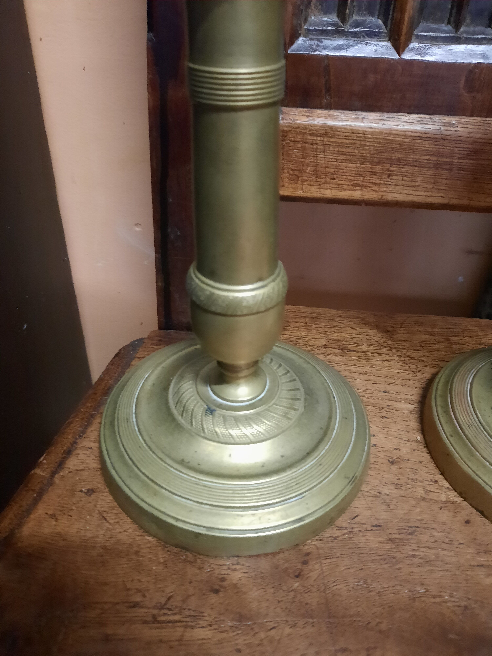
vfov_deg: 69.4
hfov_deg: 54.9
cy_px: 328
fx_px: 474
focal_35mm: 25
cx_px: 246
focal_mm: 4.6
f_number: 2
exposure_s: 1/20
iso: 1000
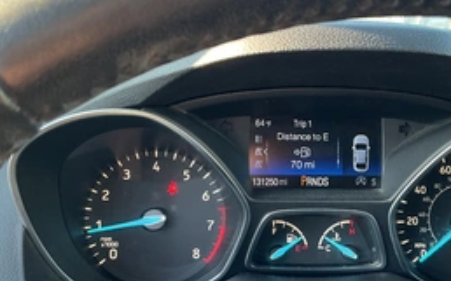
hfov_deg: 43.1
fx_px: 565
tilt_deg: -17.7
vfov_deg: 27.9
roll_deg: +0.4
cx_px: 290
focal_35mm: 46
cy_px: 178
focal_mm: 3
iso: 64
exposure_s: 1/68
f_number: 1.8
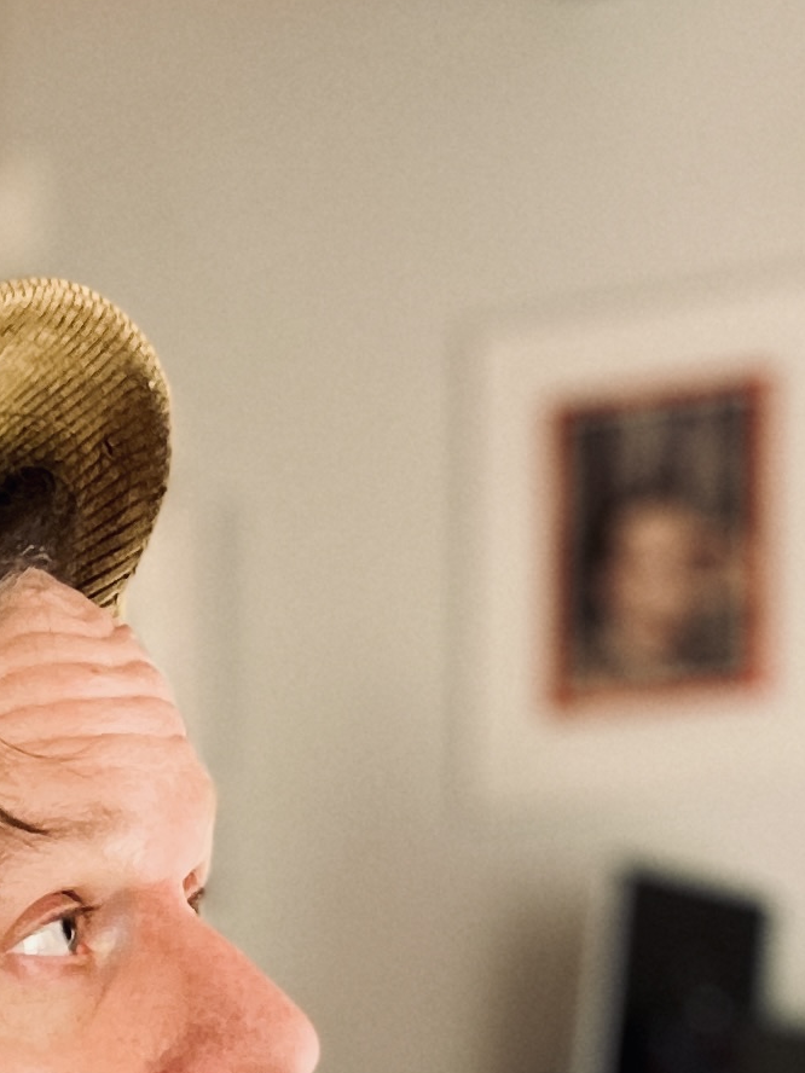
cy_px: 1652
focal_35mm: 118
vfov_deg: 15.3
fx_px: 3659
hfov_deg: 12.4
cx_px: -44
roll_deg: -0.1
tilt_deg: -3.7
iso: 400
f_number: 1.6
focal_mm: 5.1
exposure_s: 1/33
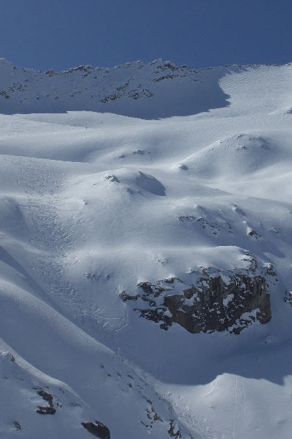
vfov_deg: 23.1
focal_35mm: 88
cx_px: 194
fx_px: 1071
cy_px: 220
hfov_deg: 15.5
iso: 50
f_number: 5.7
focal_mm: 10.4
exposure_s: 1/800
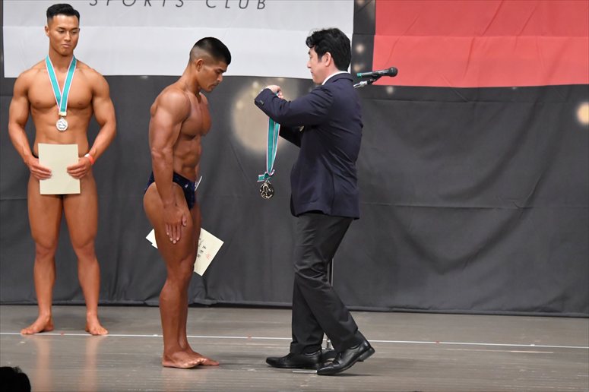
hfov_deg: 10.2
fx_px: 3303
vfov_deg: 6.8
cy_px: 196
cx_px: 294
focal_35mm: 202
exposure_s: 1/400
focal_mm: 135
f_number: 5.6
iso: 6400
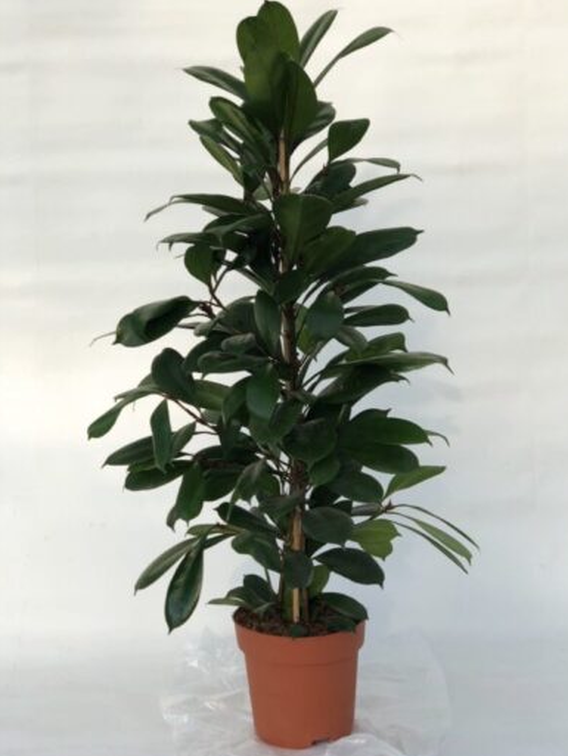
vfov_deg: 35.5
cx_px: 292
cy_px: 369
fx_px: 1181
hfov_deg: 27.0
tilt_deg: -5.9
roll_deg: +0.5
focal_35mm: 54
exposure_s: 1/262
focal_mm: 6
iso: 16
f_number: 2.4
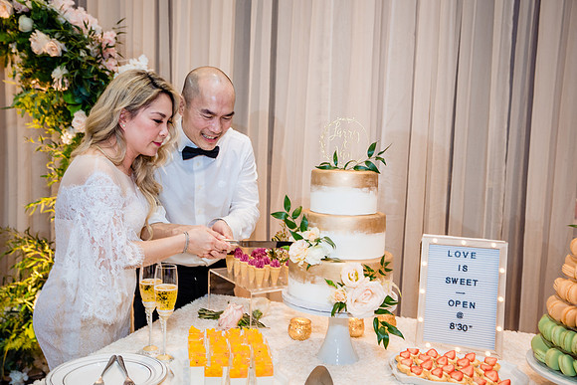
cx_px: 288
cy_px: 192
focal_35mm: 36
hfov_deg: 53.1
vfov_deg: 36.9
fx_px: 577
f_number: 4
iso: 1000
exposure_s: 1/160
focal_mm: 36
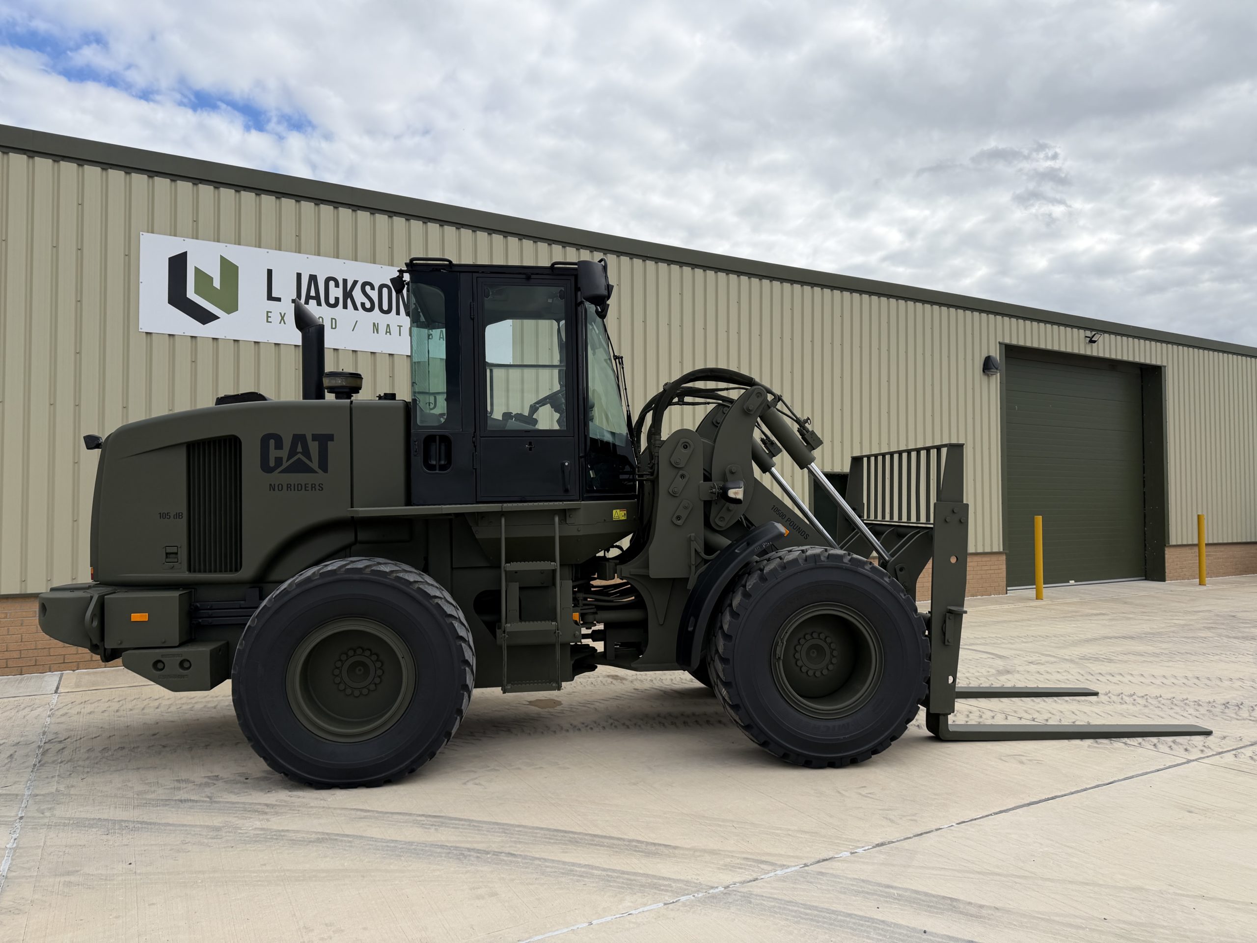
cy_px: 472
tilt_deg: +2.6
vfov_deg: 56.8
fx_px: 872
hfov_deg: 71.6
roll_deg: +0.7
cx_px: 628
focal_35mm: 24
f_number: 1.78
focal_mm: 6.76
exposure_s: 1/4673
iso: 80
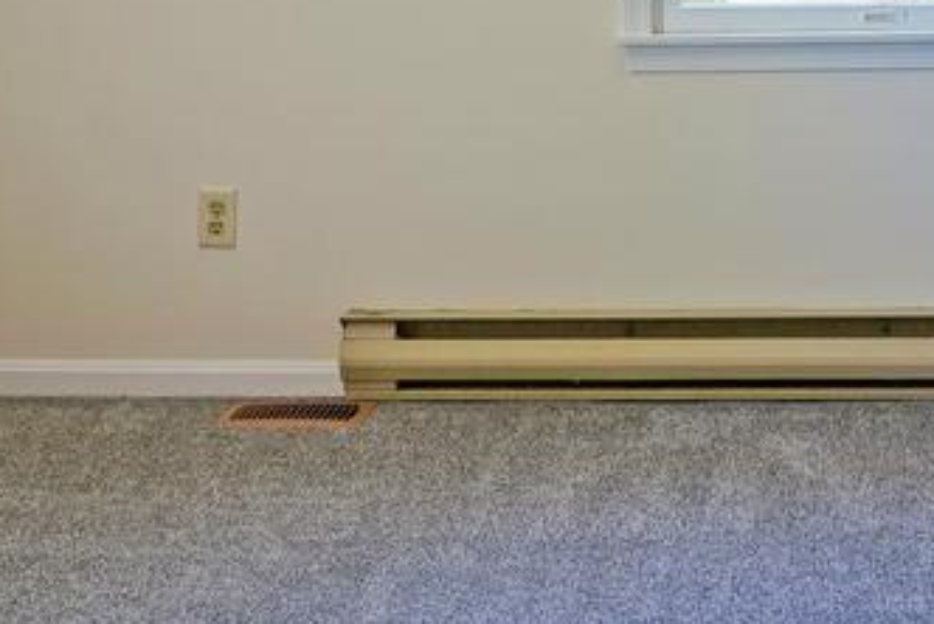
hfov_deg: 30.0
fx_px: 1688
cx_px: 782
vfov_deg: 19.4
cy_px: -177
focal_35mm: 65
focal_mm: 10
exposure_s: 1/50
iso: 100
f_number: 3.5
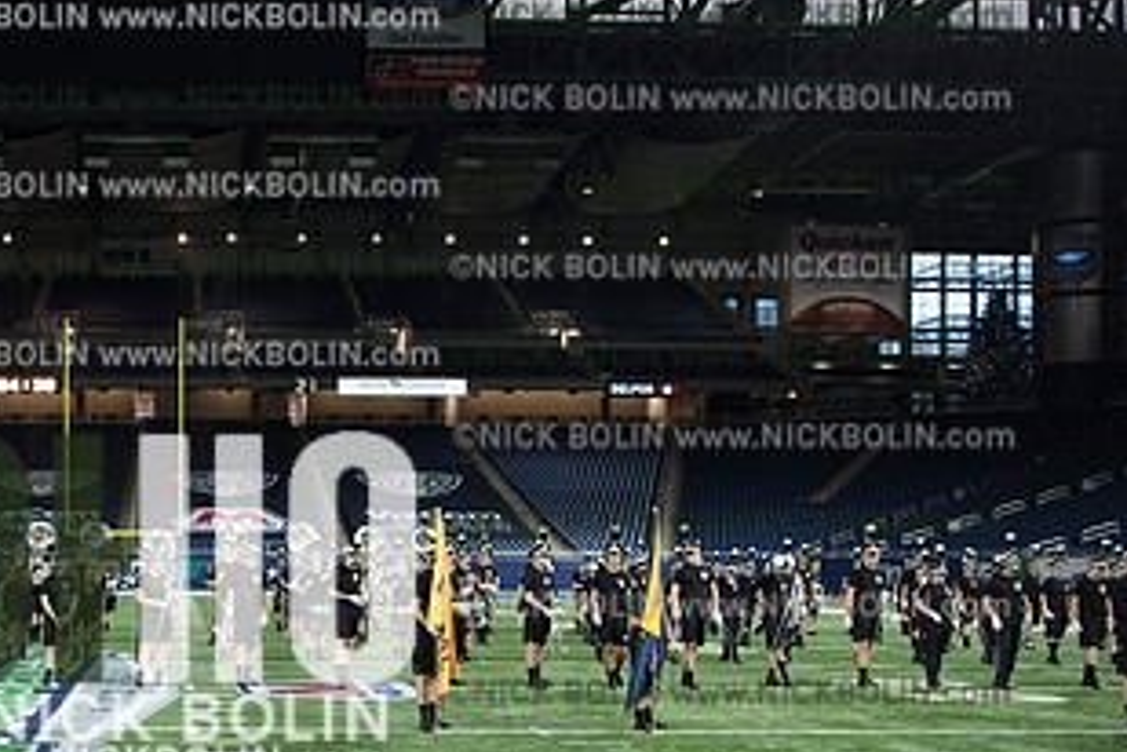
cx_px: 157
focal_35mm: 45
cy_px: 608
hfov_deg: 40.9
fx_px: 1409
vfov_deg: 29.2
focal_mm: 24
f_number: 3.2
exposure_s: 1/200
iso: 400
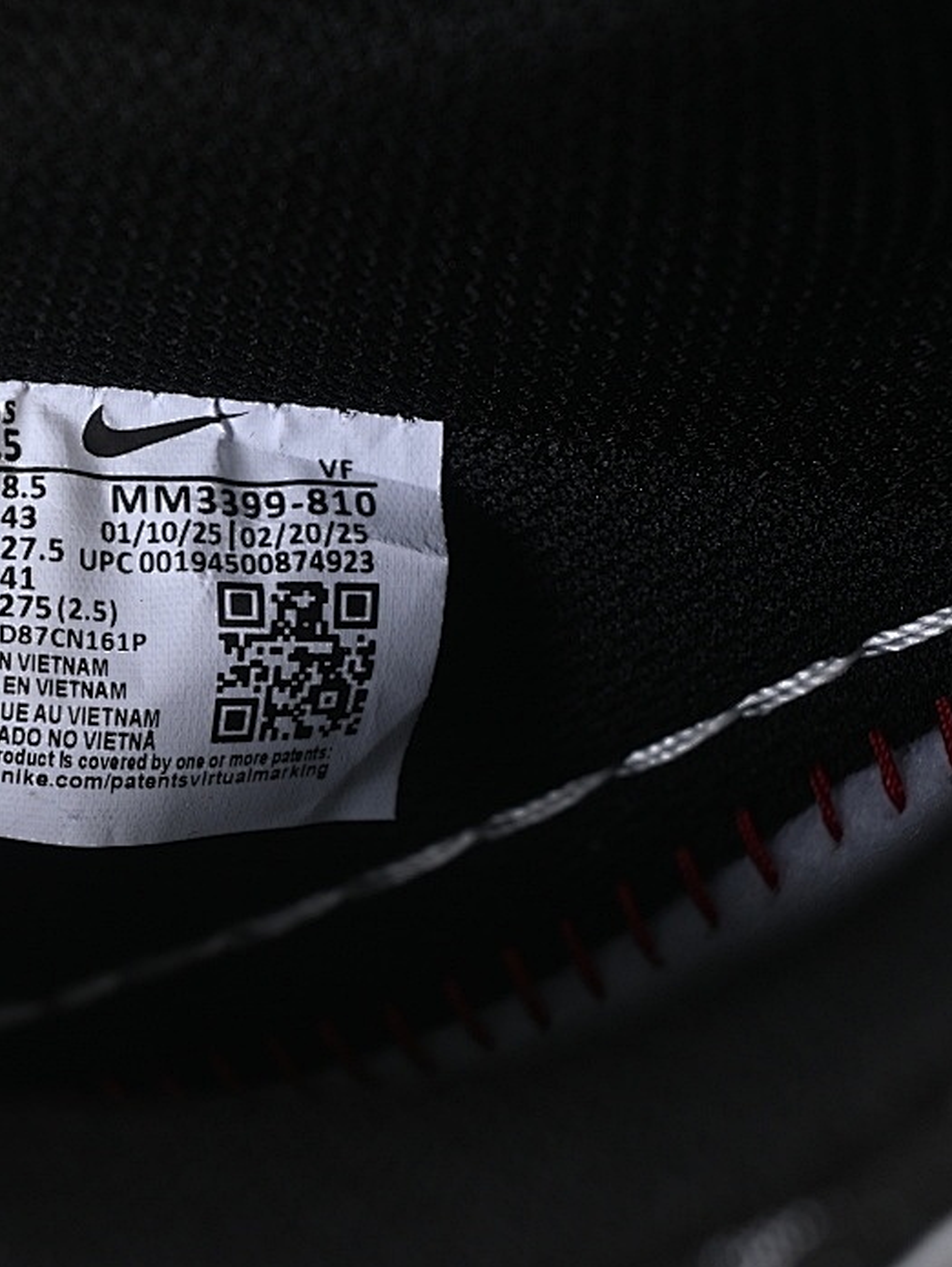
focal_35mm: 112
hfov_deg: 13.2
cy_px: 651
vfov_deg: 17.6
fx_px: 4103
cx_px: 224
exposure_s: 1/60
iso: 160
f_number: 6.3
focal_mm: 50
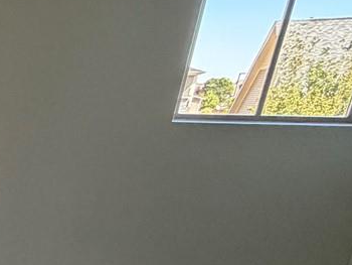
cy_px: 283
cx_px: -385
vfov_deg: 21.9
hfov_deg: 17.9
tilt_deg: -16.7
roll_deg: +0.3
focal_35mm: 64
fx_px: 651
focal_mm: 2.22
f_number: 2.2
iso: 200
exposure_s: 1/120
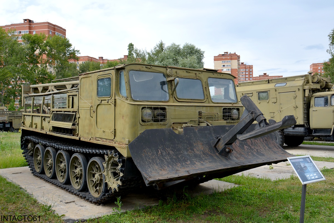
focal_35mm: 33
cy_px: 112
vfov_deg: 40.0
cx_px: 167
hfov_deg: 57.2
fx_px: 306
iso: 140
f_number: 8
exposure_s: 1/250
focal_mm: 22
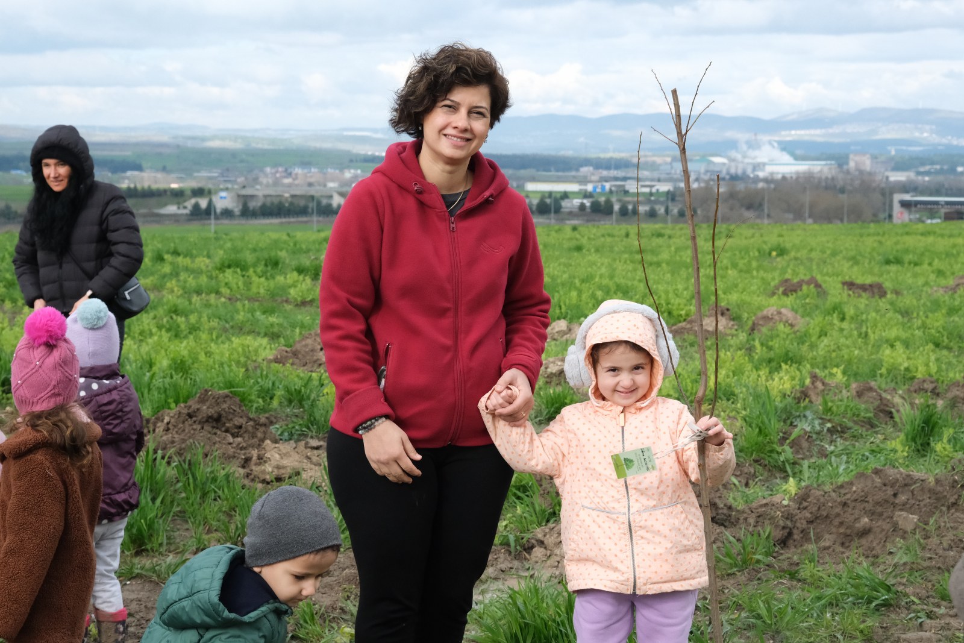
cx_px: 482
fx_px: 1794
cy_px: 322
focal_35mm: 67
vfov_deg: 20.3
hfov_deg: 30.1
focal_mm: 44.7
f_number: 7.1
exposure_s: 1/3500
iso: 3200
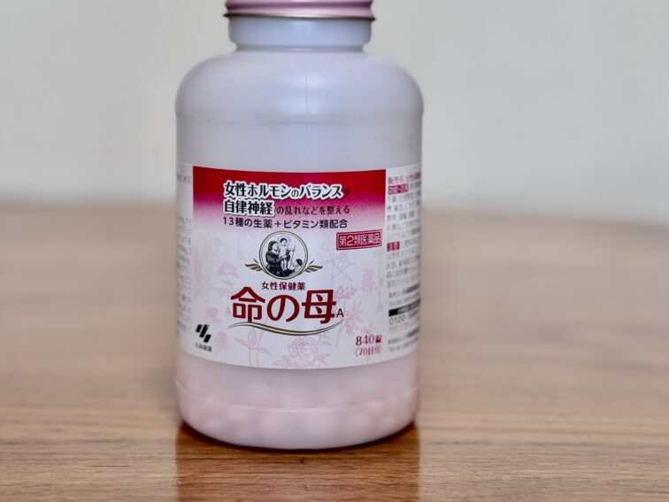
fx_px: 1256
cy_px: 197
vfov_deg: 22.5
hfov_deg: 29.8
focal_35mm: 65
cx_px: 304
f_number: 1.78
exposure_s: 1/100
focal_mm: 6.76
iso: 100
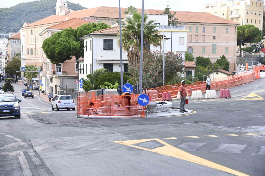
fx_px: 552
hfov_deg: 27.0
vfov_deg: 18.1
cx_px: 132
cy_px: 88
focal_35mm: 75
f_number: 6.3
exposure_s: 1/640
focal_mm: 75
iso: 1600
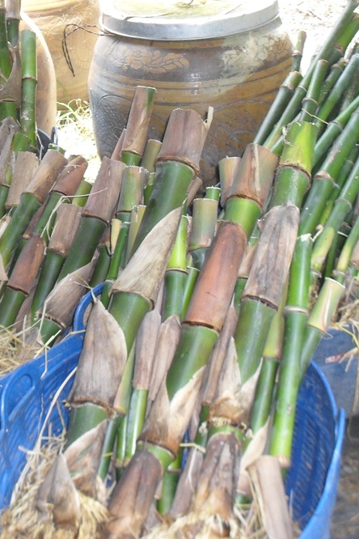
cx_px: 157
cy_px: 270
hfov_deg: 23.0
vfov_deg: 33.9
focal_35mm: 59
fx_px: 882
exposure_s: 1/45
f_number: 3.6
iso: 200
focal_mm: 7.5
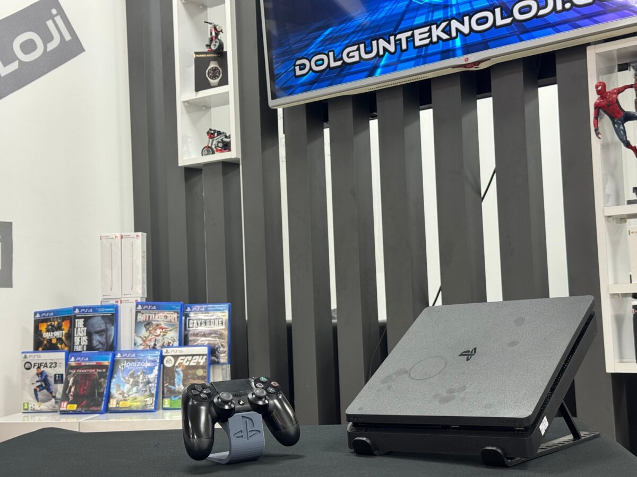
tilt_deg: +3.2
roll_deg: +1.6
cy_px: 238
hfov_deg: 39.7
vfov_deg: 30.3
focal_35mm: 48
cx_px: 318
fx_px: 883
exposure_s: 1/50
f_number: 1.78
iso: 200
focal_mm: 6.76
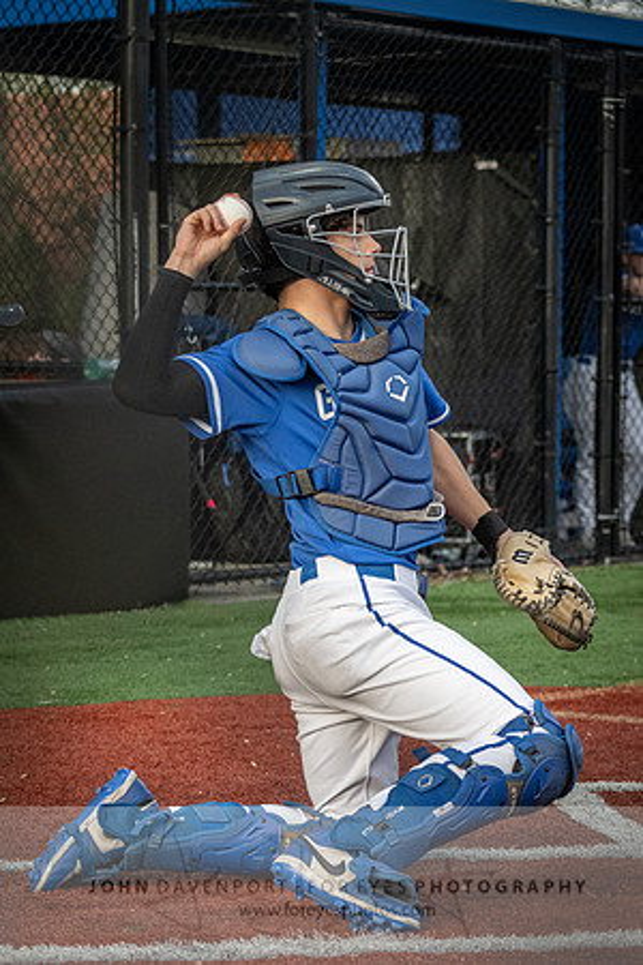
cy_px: 482
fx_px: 3617
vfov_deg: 15.2
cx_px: 575
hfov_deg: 10.1
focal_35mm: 135
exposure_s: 1/1600
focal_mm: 90
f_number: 5.6
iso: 2000
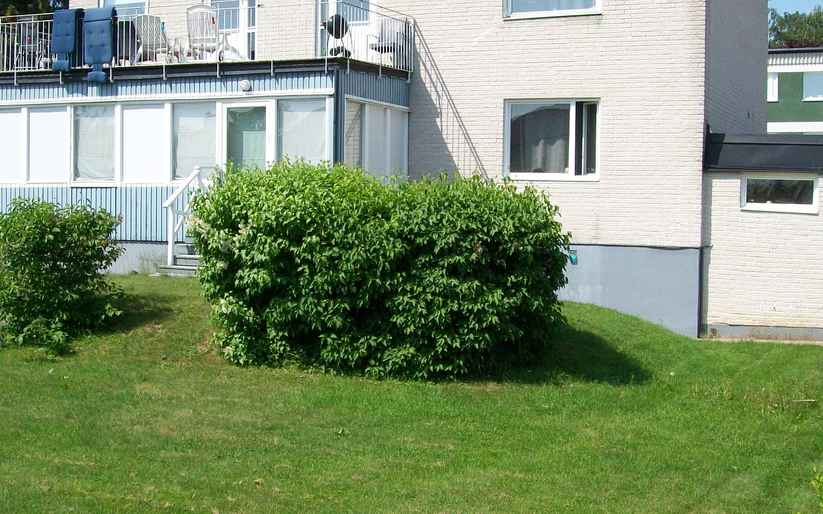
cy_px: 258
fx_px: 1234
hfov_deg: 36.9
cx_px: 382
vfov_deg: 23.6
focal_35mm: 55
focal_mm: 6
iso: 64
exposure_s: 1/320
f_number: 4.8
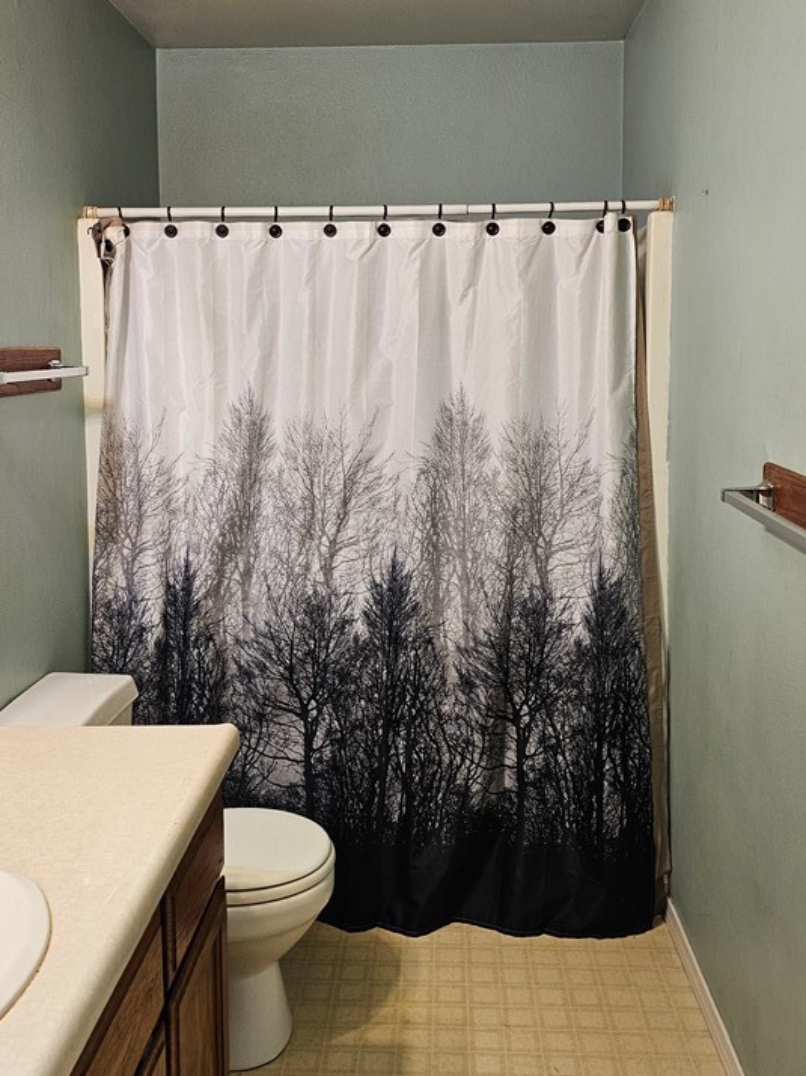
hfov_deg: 42.9
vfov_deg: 54.9
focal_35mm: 33
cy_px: 428
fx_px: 1025
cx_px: 384
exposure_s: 1/120
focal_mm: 6.3
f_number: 1.7
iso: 250
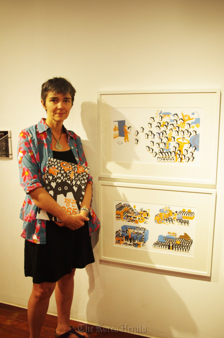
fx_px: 318
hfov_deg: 38.8
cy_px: 169
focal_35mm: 34
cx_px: 112
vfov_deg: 55.8
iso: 800
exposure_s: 1/50
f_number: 4
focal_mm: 23.13
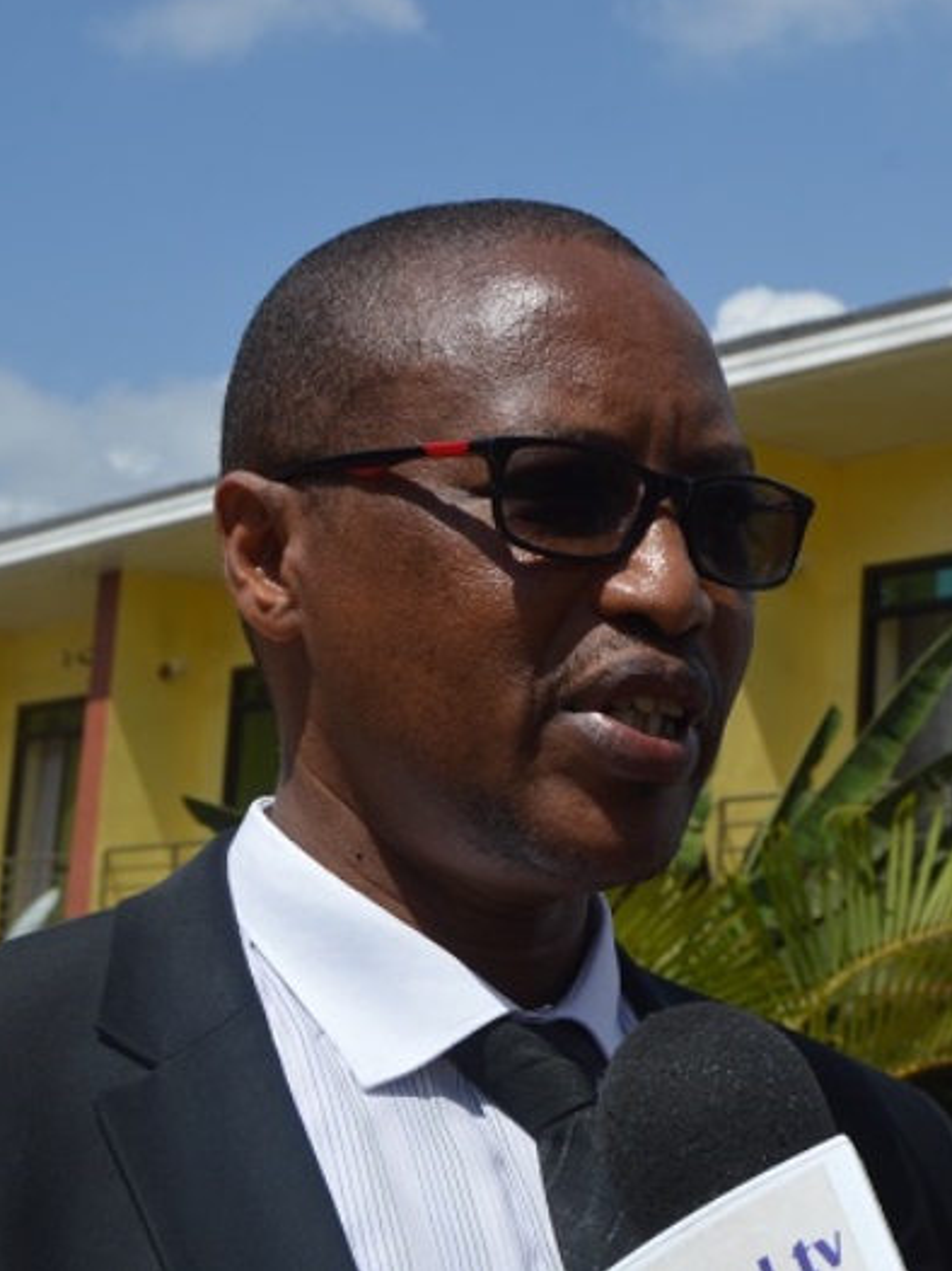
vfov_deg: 25.4
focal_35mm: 77
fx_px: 2816
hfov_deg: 19.1
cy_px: 633
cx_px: 611
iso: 100
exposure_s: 1/250
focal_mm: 35
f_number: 8
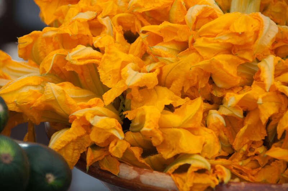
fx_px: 2397
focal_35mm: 300
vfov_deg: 4.6
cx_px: 144
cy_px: 96
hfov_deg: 6.9
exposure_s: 1/500
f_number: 5.6
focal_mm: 200
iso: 250
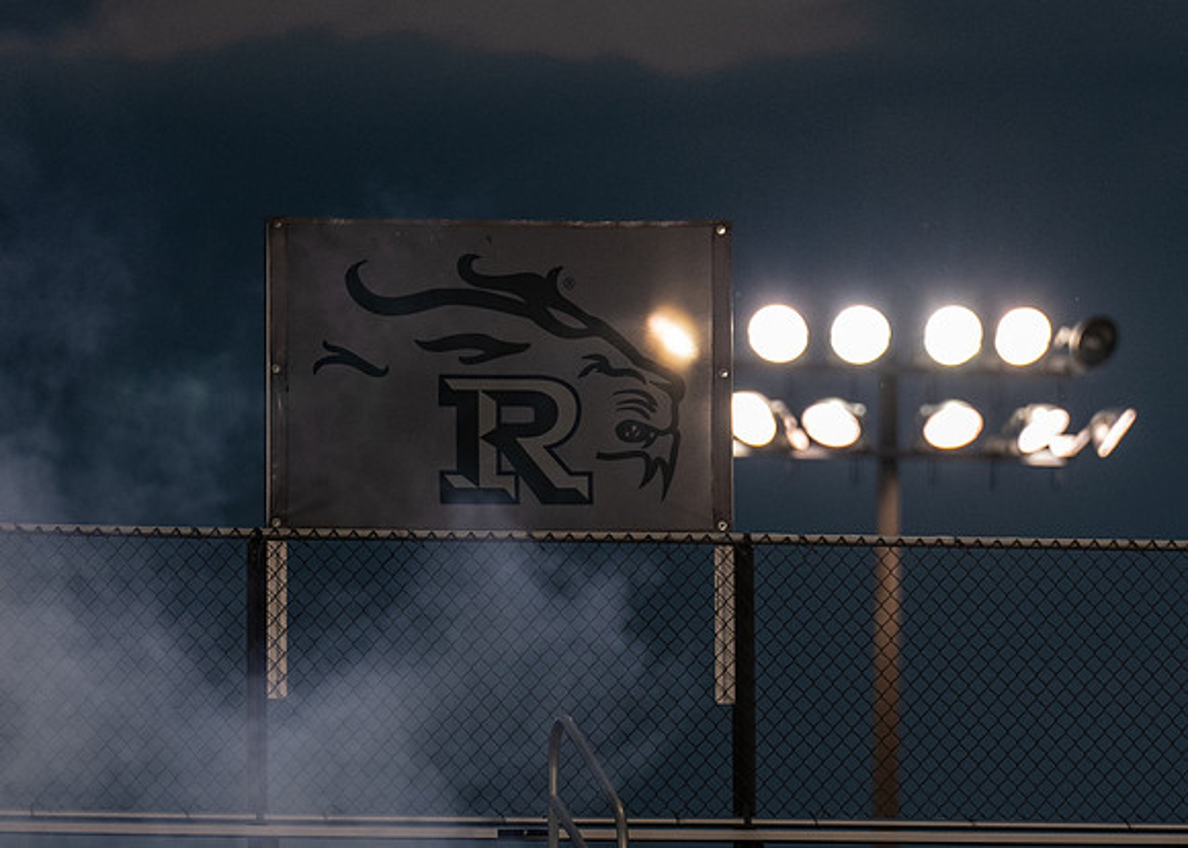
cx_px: 572
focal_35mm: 598
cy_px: 386
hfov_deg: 3.4
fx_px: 20165
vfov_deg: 2.4
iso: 250
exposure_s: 1/250
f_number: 2.8
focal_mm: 200
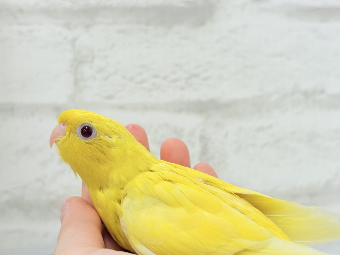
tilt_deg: -1.4
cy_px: 128
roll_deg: +2.4
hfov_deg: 36.8
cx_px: 170
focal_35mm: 52
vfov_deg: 28.0
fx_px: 511
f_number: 1.6
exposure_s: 1/100
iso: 64
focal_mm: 5.96
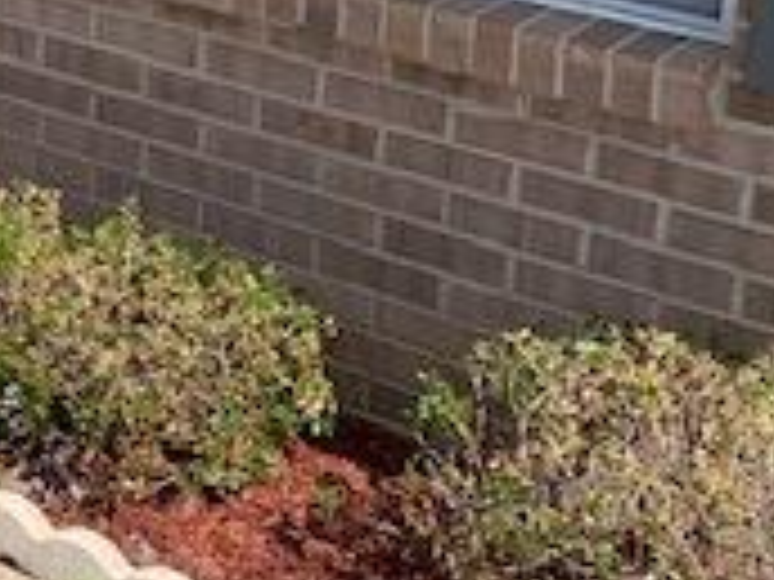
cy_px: -121
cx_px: -351
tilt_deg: -12.7
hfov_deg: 18.2
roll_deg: -1.9
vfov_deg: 14.7
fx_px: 2169
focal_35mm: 97
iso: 25
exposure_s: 1/2309
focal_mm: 4.25
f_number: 1.8
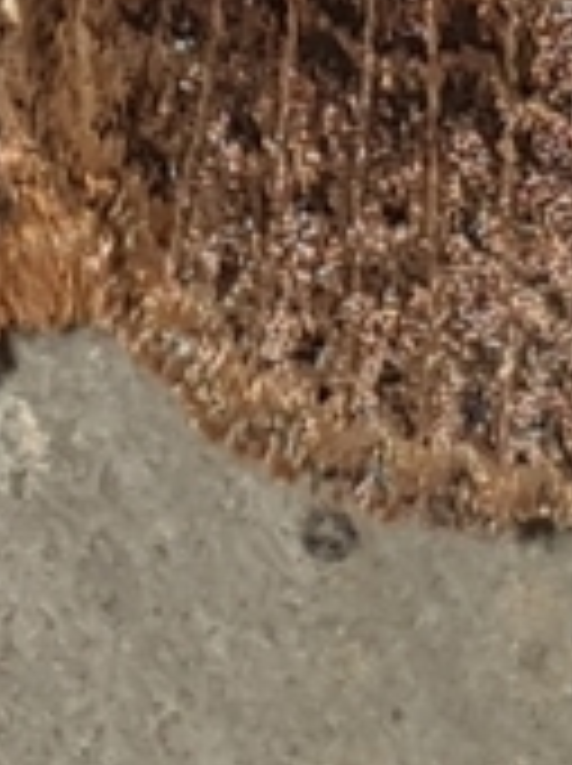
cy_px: -441
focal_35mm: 98
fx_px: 2165
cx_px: 88
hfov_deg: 14.9
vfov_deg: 17.6
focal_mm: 4.3
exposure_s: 1/880
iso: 50
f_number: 2.4
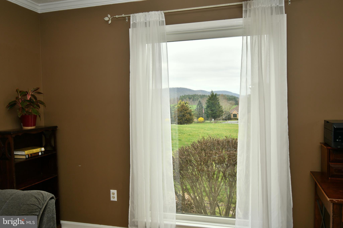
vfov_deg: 43.6
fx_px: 286
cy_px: 114
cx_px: 172
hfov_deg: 61.9
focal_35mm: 30
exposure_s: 1/160
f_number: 6.3
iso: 100
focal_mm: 20
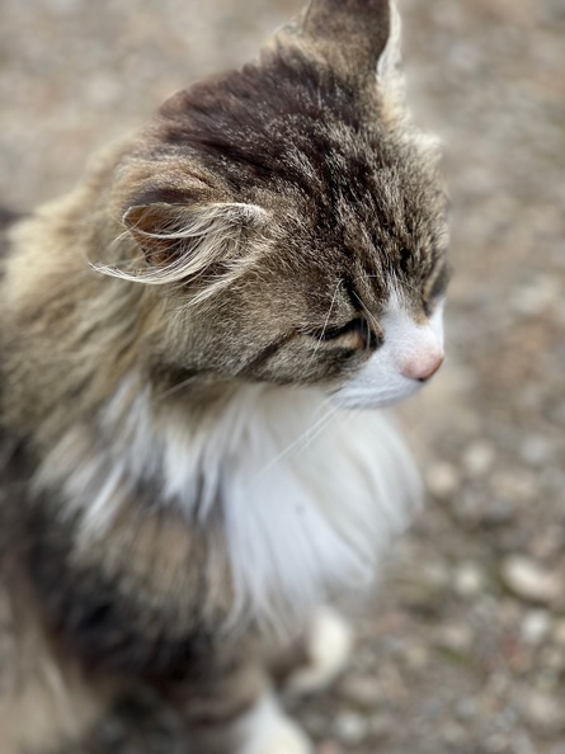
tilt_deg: -44.8
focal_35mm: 64
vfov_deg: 30.3
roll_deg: +3.8
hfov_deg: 22.9
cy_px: 377
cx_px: 282
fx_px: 1394
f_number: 2.2
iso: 25
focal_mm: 7.5
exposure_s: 1/121
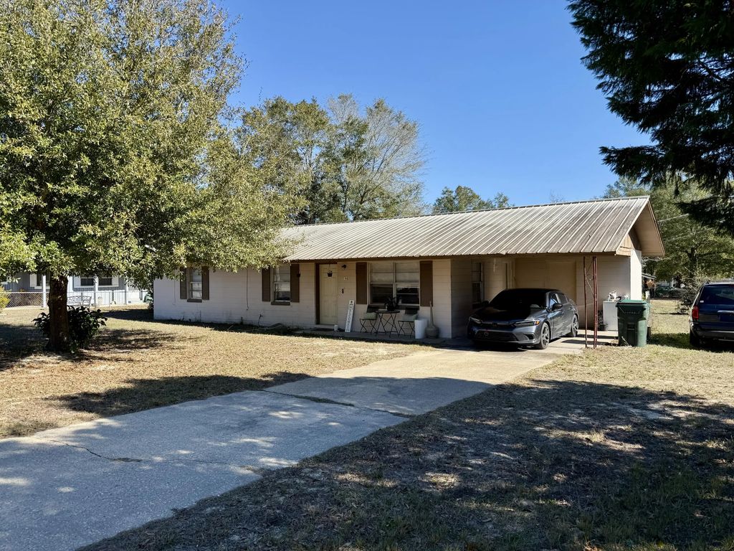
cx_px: 367
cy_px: 276
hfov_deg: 71.6
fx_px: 509
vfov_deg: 56.8
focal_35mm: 24
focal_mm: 6.76
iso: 80
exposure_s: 1/2611
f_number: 1.78
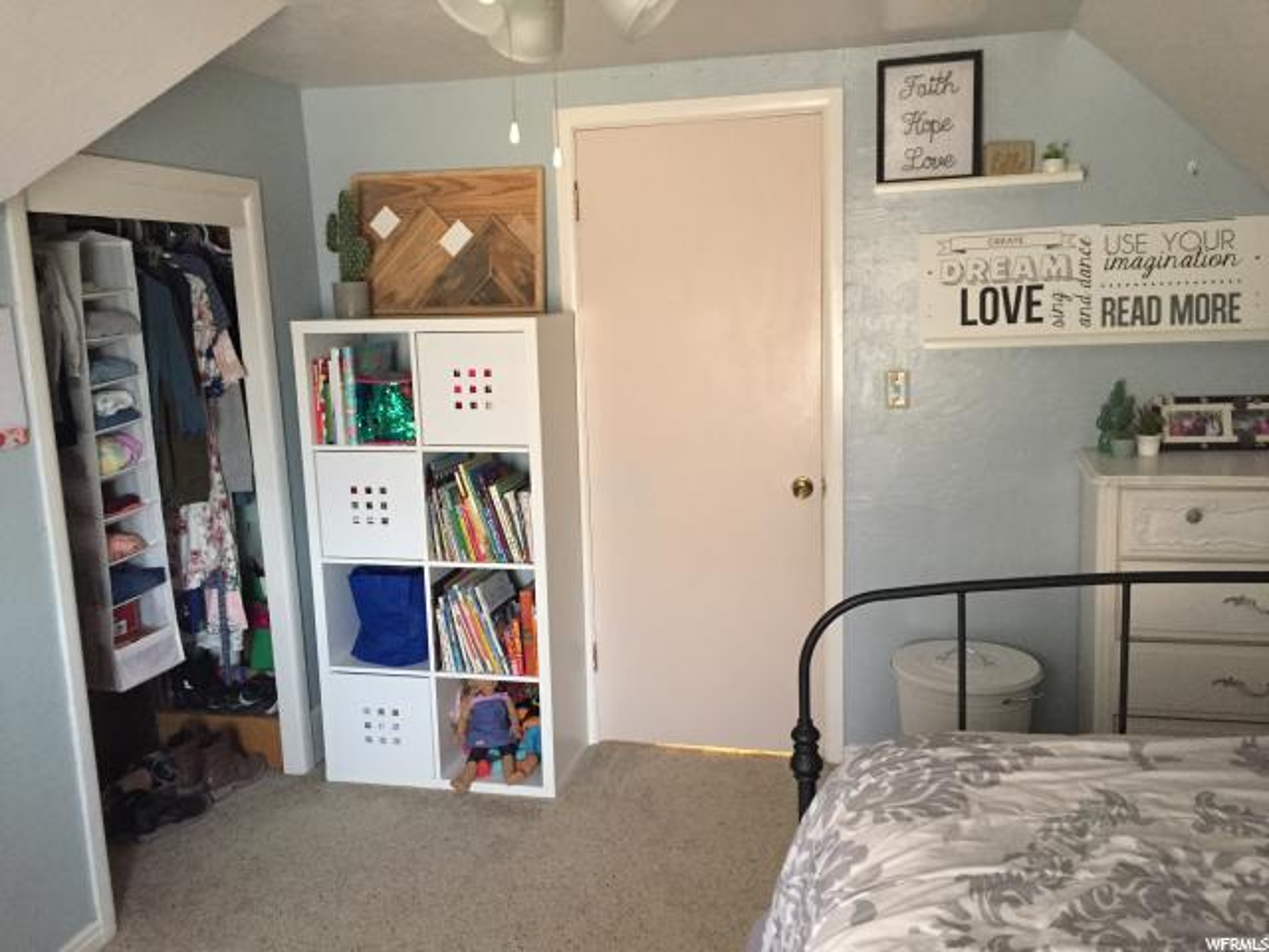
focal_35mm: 29
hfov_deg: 61.7
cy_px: 476
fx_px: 1063
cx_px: 634
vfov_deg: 48.2
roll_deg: +2.2
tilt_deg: -10.6
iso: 250
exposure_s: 1/20
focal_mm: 4.15
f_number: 2.2
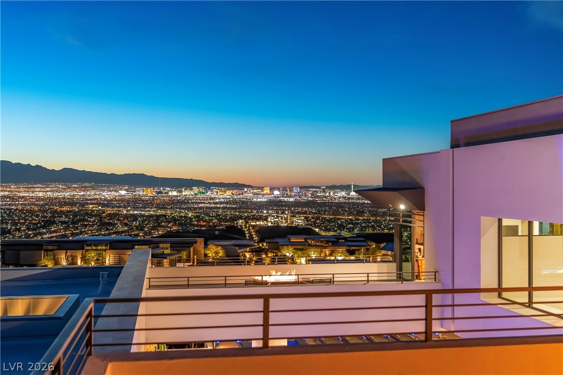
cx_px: 282
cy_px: 188
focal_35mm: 42
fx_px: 657
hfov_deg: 46.4
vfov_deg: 31.9
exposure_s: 1.3
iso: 250
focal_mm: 28
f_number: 2.8
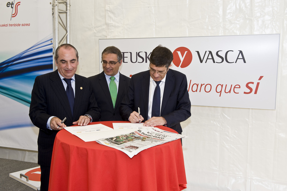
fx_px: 303
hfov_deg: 50.7
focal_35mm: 38
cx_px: 144
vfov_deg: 35.0
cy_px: 96
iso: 400
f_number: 8
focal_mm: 38
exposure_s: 1/200
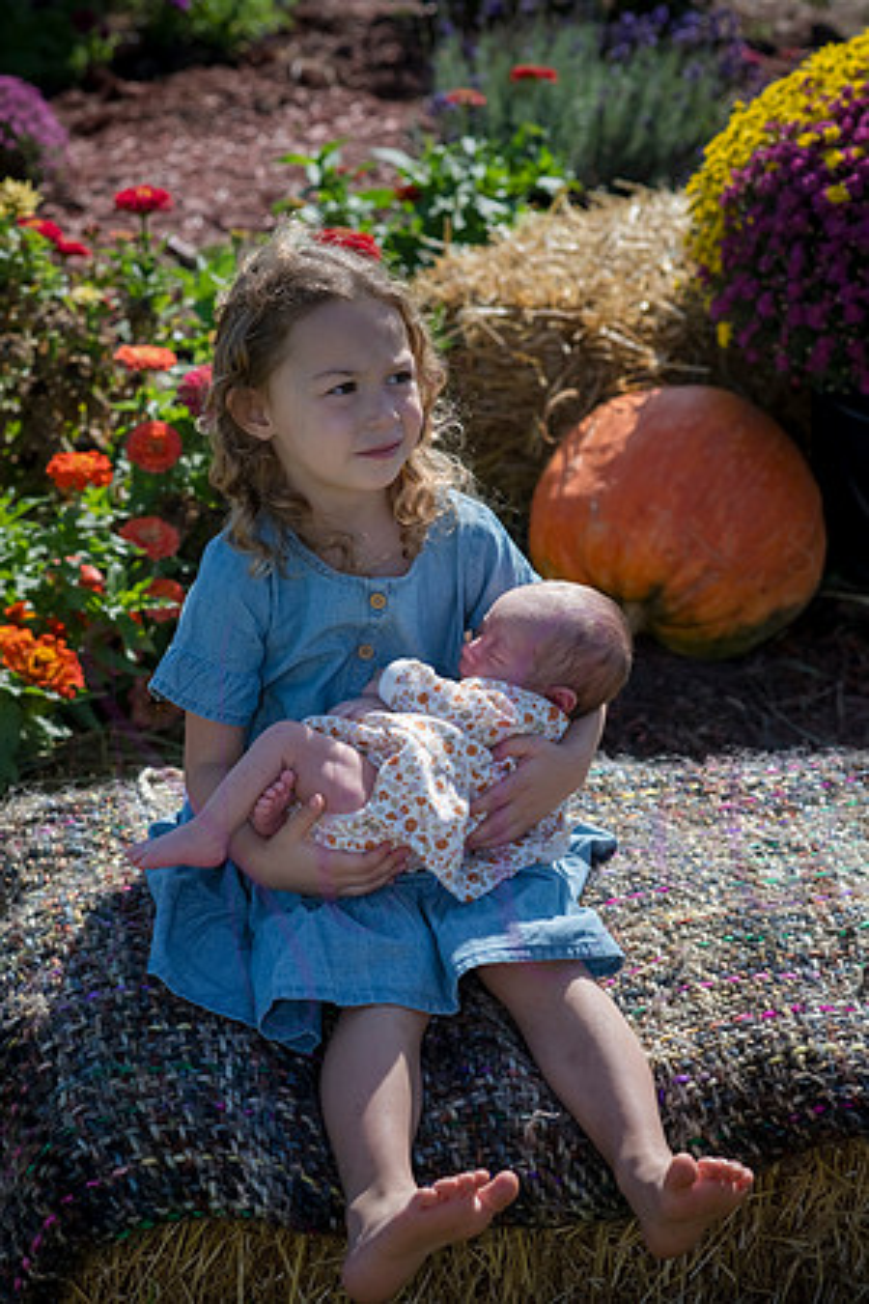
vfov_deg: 23.9
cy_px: 652
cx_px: 434
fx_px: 3077
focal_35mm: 85
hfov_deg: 16.1
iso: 400
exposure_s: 1/1250
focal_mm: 85
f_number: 6.3
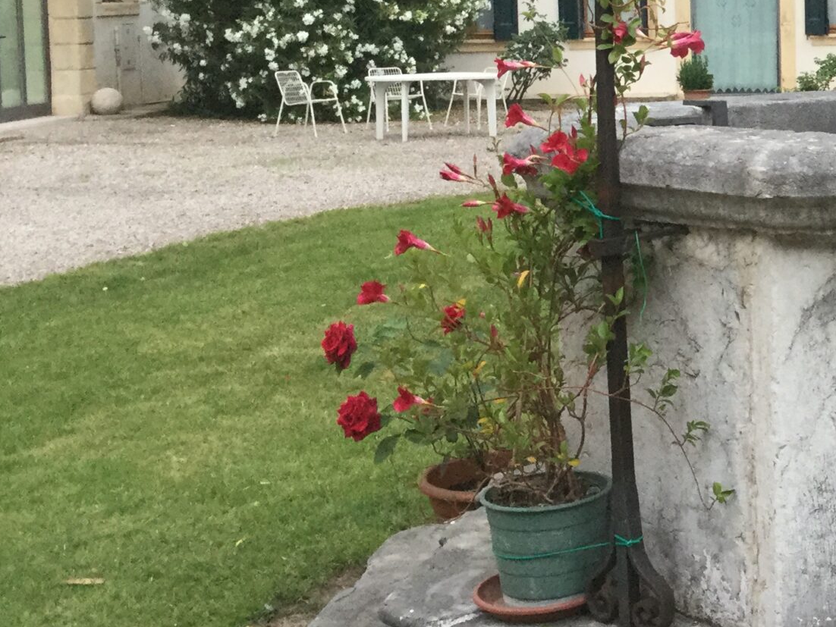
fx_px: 1739
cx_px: 959
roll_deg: +0.3
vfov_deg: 20.2
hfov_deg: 24.8
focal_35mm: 72
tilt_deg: -5.2
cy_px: 118
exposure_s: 1/33
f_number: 2.4
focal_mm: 3.3
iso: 50
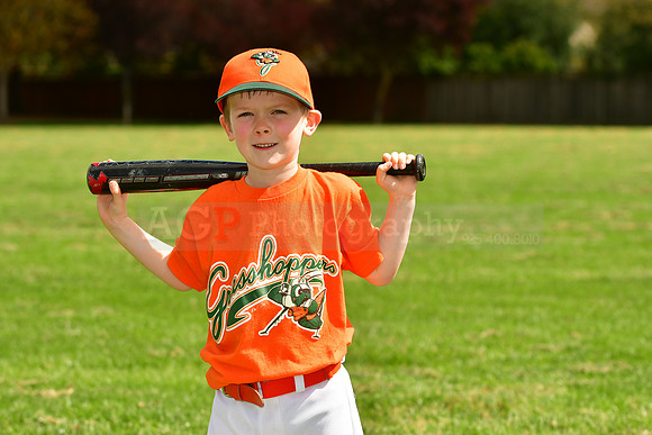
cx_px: 326
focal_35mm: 147
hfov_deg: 14.0
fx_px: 2663
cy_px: 218
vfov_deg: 9.3
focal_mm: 98
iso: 200
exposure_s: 1/1000
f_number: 5
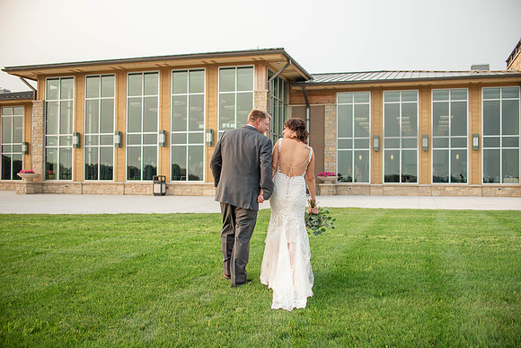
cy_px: 175
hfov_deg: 51.6
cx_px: 264
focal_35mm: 37
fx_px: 539
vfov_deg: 35.7
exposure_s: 1/800
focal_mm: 35
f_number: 2.8
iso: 200
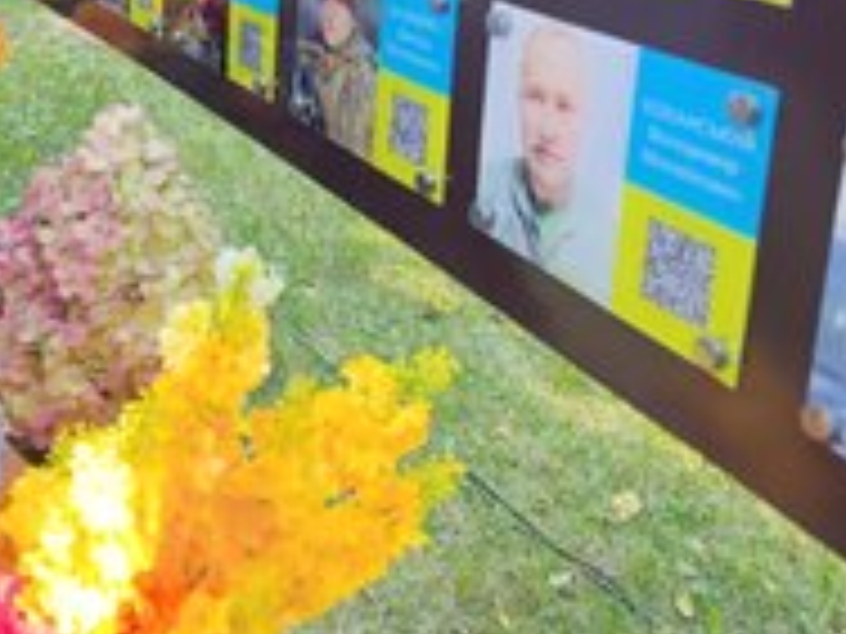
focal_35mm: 49
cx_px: 0
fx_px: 1198
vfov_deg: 27.8
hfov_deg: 35.2
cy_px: -11
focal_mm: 6.14
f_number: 1.6
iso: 500
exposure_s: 1/100
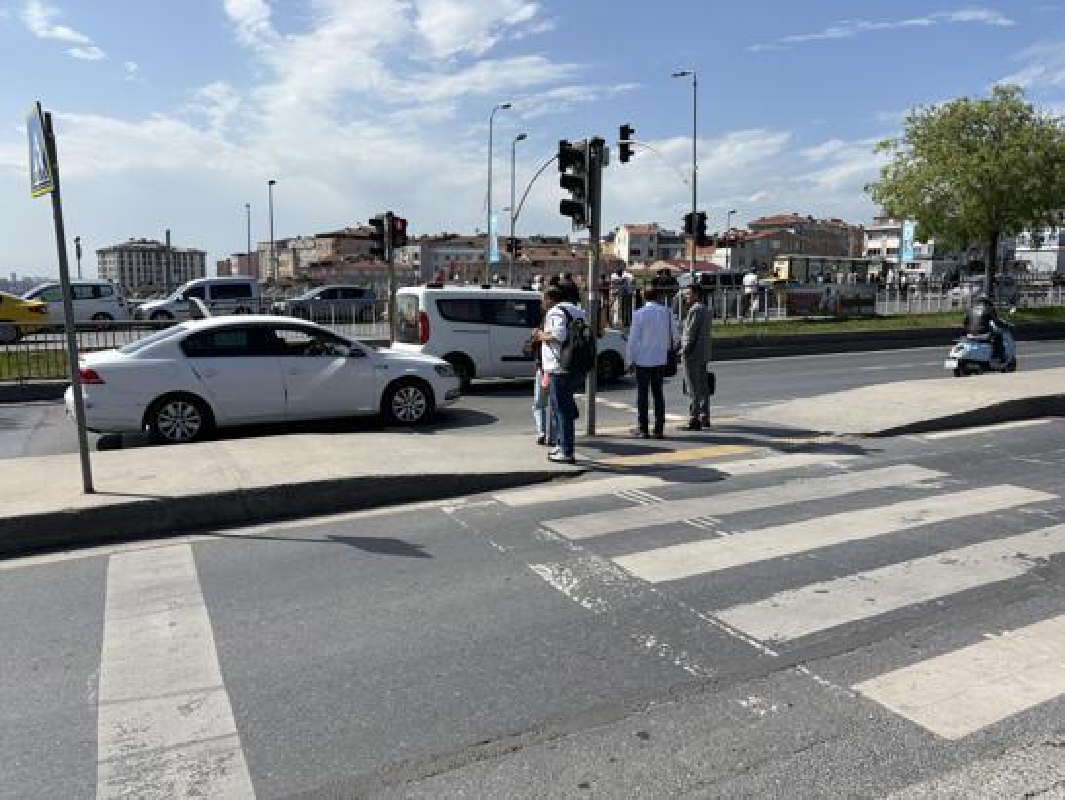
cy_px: 400
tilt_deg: -7.2
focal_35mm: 26
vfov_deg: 53.1
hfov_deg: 67.3
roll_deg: -0.1
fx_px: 800
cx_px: 532
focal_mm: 5.96
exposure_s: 1/4608
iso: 50
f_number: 1.6
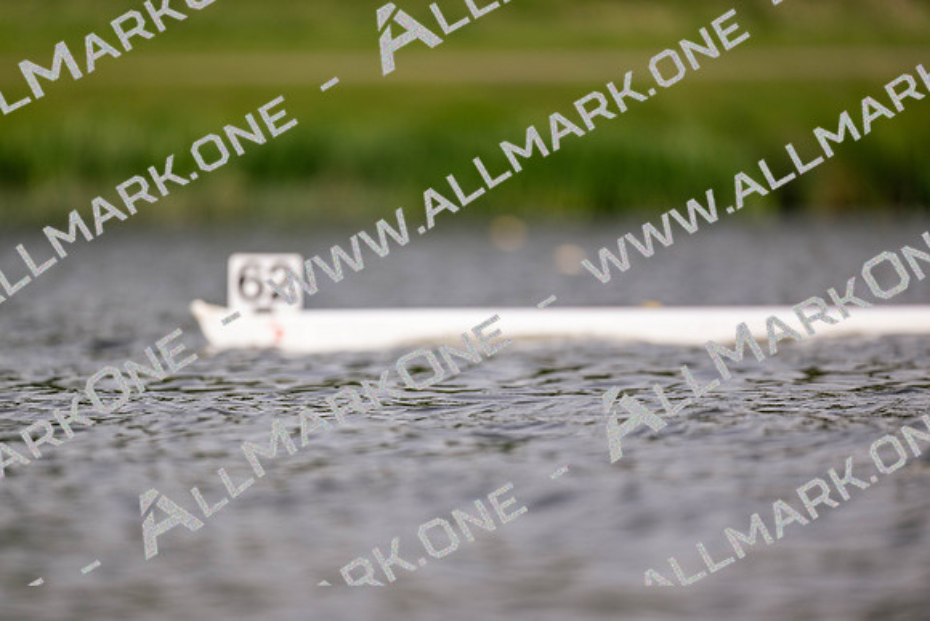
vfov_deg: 2.3
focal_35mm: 600
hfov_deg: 3.4
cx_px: 465
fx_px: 15503
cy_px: 310
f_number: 4
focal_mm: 600
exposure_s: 1/2500
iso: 280
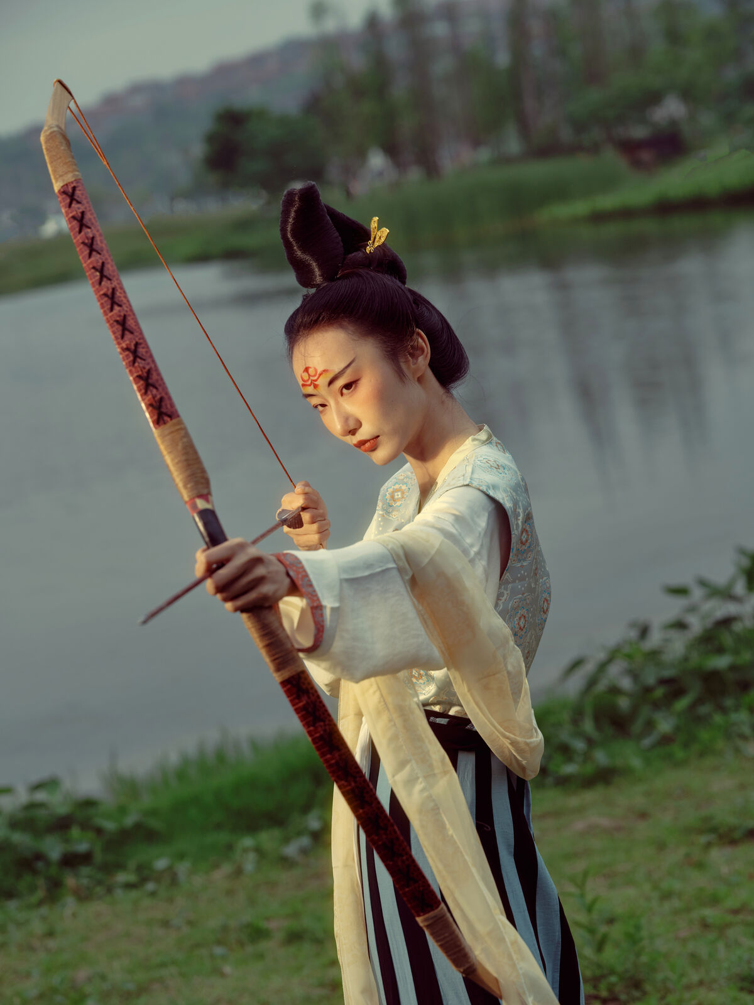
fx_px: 2527
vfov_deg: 22.5
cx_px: 377
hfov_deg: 17.0
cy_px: 502
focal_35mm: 87
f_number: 5.6
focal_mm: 110
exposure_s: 1/100
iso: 500
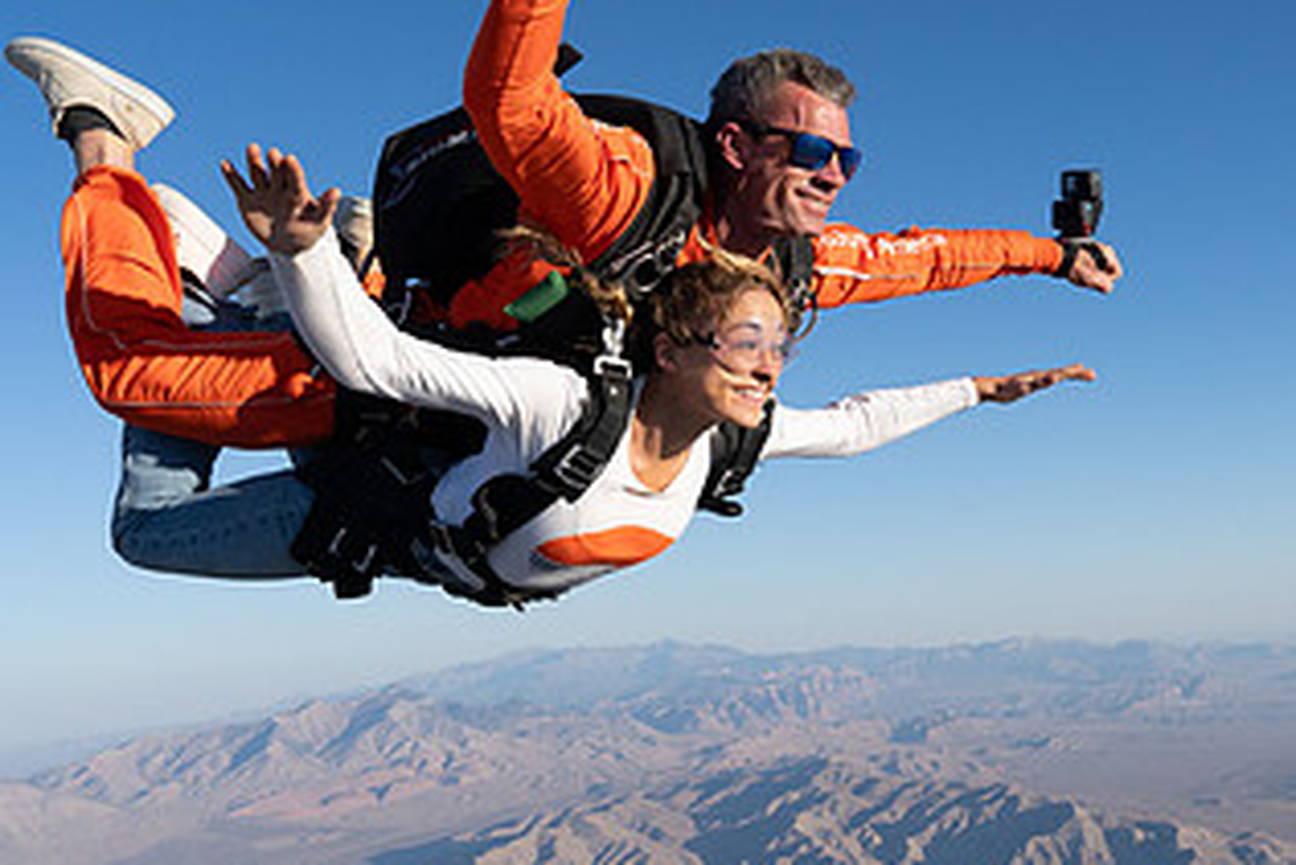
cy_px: 211
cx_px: 861
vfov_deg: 30.0
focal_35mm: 44
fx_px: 1585
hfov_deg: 43.9
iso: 800
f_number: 8
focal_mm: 24
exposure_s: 1/2000
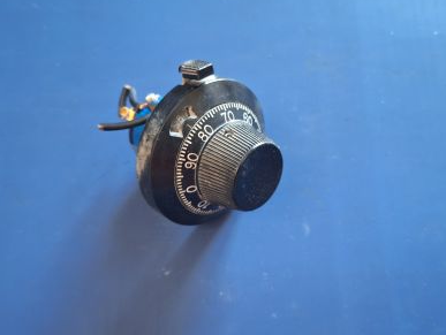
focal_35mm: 38
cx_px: 219
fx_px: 490
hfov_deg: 48.9
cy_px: 188
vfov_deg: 37.7
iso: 400
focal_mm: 5.54
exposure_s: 1/25
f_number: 1.8
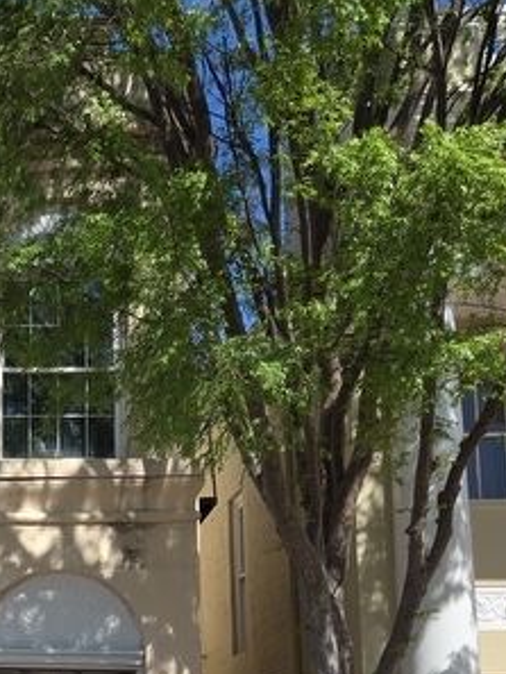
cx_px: -127
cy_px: 597
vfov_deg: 30.0
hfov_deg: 21.7
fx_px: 1208
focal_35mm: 62
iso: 25
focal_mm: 5.4
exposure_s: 1/1737
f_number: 1.8
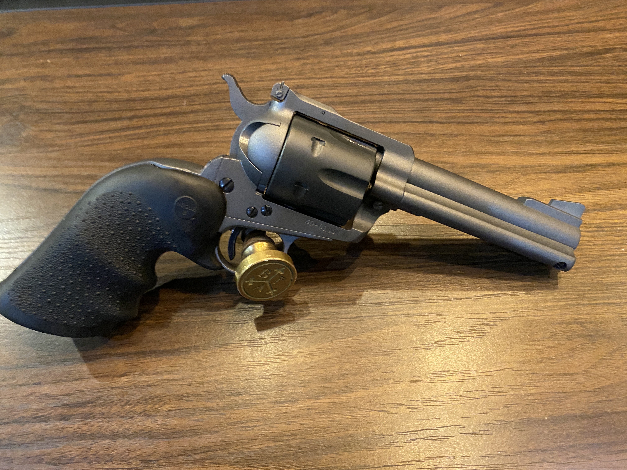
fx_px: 471
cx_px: 314
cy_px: 235
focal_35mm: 26
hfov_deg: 67.3
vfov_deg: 53.1
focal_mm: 4.25
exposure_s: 1/30
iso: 640
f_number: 1.8
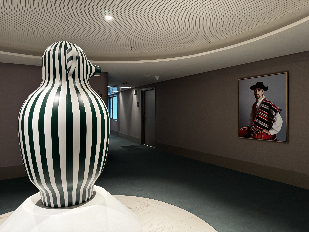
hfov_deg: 71.6
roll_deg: +0.1
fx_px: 214
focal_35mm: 24
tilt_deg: -1.6
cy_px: 116
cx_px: 154
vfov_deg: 56.8
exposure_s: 1/44
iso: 800
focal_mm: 6.76
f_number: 1.78
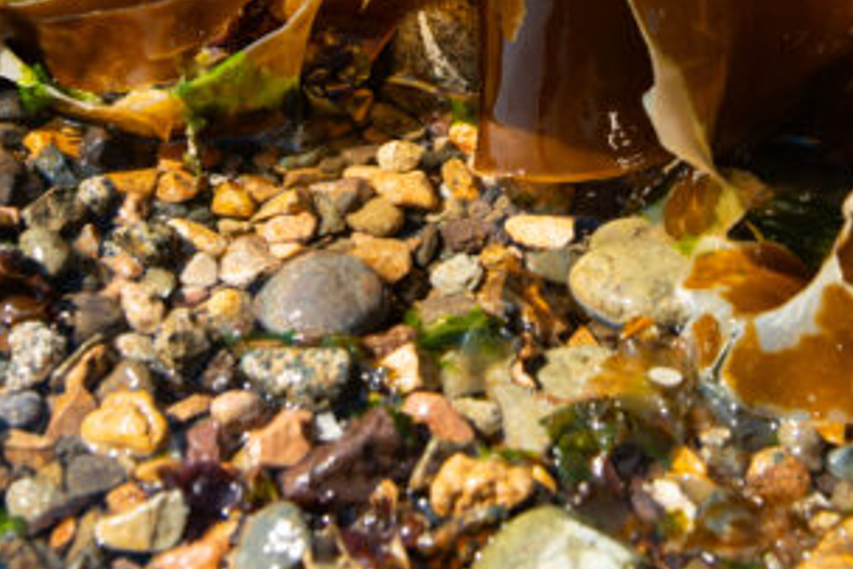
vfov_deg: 14.6
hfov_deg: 22.3
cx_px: 508
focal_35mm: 91
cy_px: -102
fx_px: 2157
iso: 100
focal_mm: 36
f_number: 5.6
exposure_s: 1/200
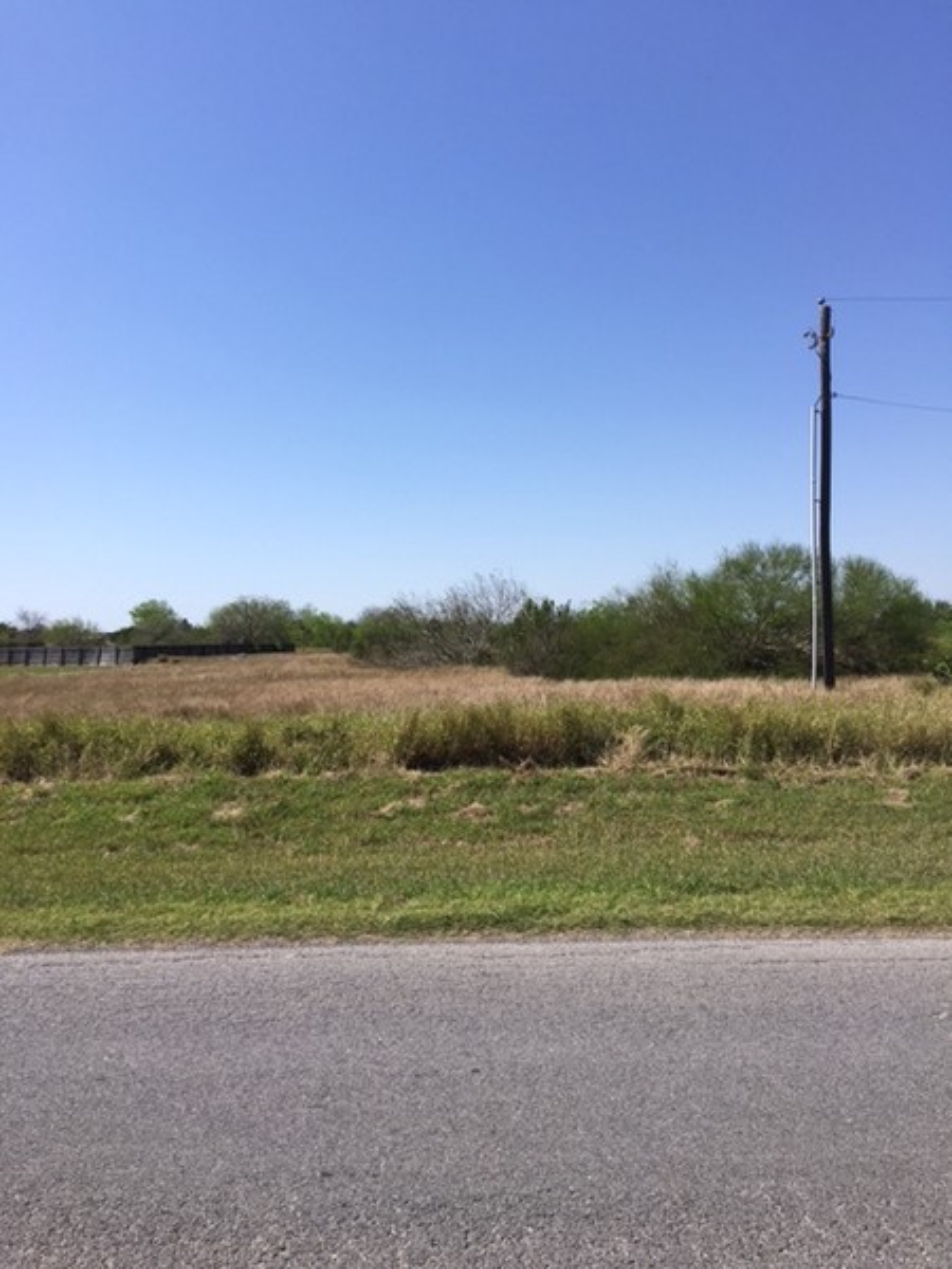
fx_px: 1063
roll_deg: +0.4
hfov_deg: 48.2
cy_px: 634
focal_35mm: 29
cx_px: 476
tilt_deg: +1.3
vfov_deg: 61.7
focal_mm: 4.15
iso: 25
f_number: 2.2
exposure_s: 1/1832
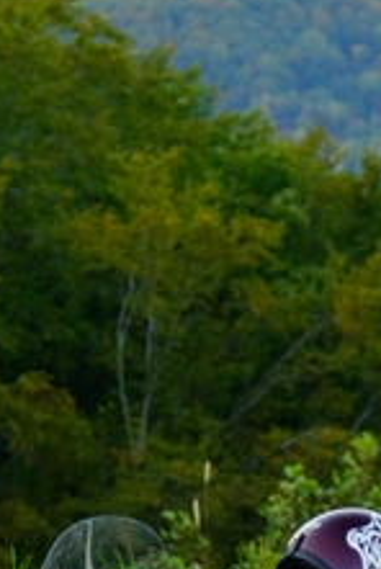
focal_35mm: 448
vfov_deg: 4.6
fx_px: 7089
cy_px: 456
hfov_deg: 3.1
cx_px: 452
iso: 320
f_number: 5.6
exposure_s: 1/125
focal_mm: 83
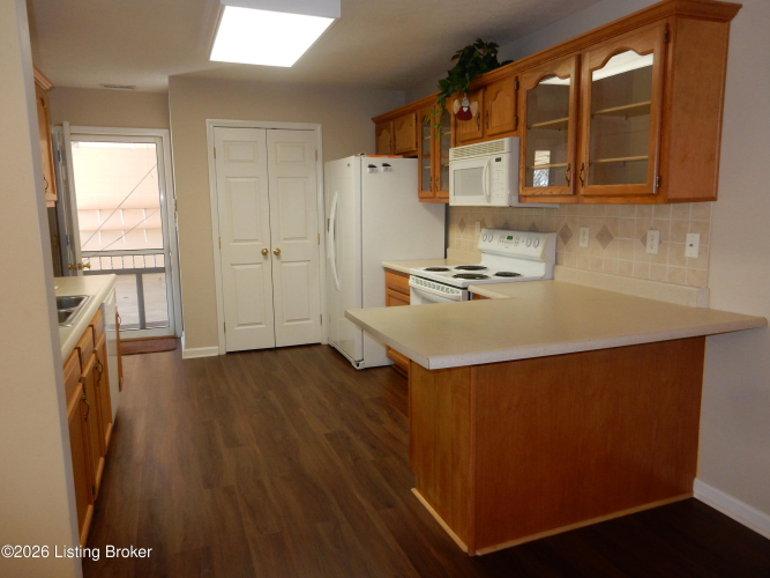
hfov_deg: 69.4
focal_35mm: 25
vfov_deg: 54.9
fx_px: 556
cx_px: 385
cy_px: 289
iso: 200
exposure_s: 1/30
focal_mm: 4.5
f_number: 3.7
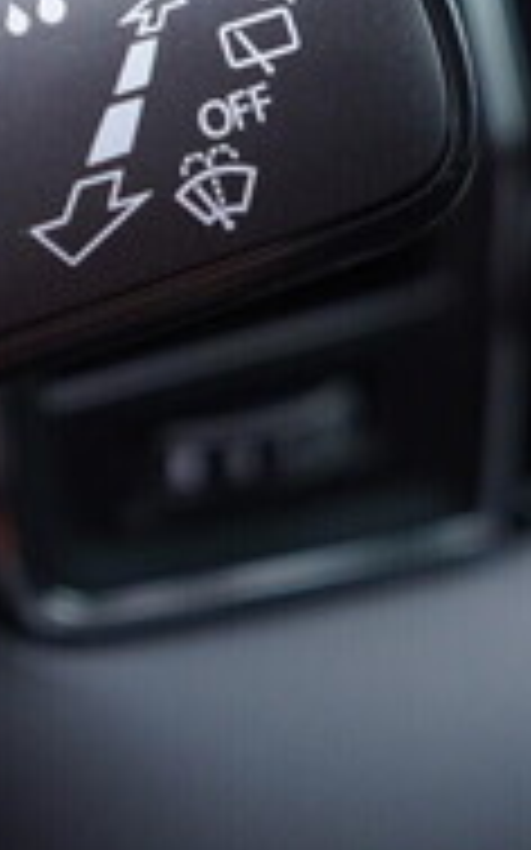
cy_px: 79
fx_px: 2479
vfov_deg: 19.1
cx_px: -130
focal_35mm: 107
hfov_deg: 11.9
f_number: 2.8
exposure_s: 1/40
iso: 400
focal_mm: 24
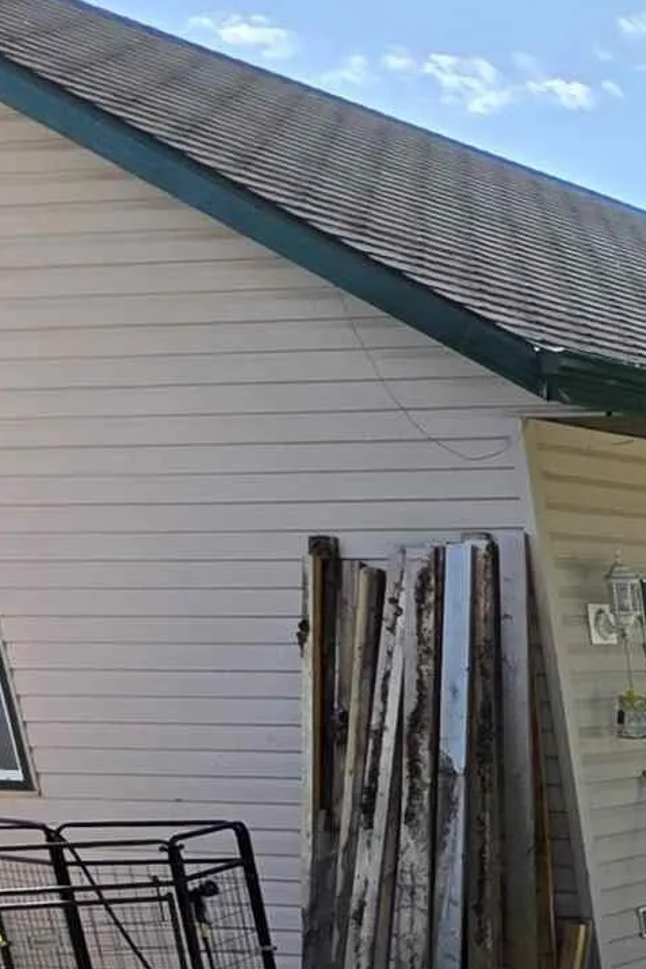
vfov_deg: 29.3
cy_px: 1188
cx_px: 1392
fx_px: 1562
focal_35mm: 58
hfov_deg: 16.2
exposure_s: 1/1055
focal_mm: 2.2
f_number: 1.9
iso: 40
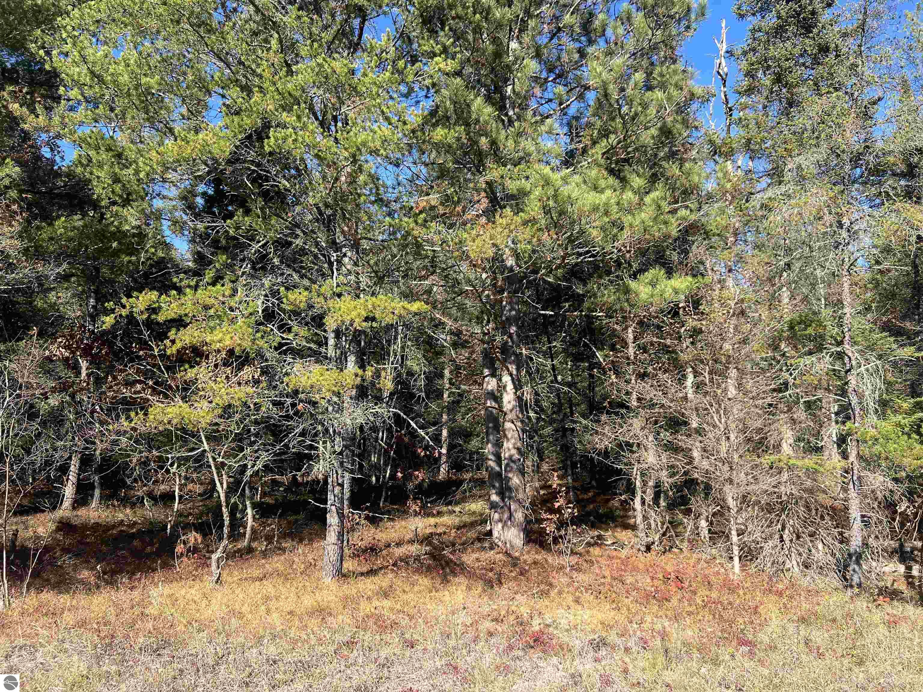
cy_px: 346
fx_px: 693
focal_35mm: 26
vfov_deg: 53.1
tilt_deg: +8.4
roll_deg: +0.0
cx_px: 462
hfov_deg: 67.3
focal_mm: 5.7
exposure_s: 1/1311
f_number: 1.5
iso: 50
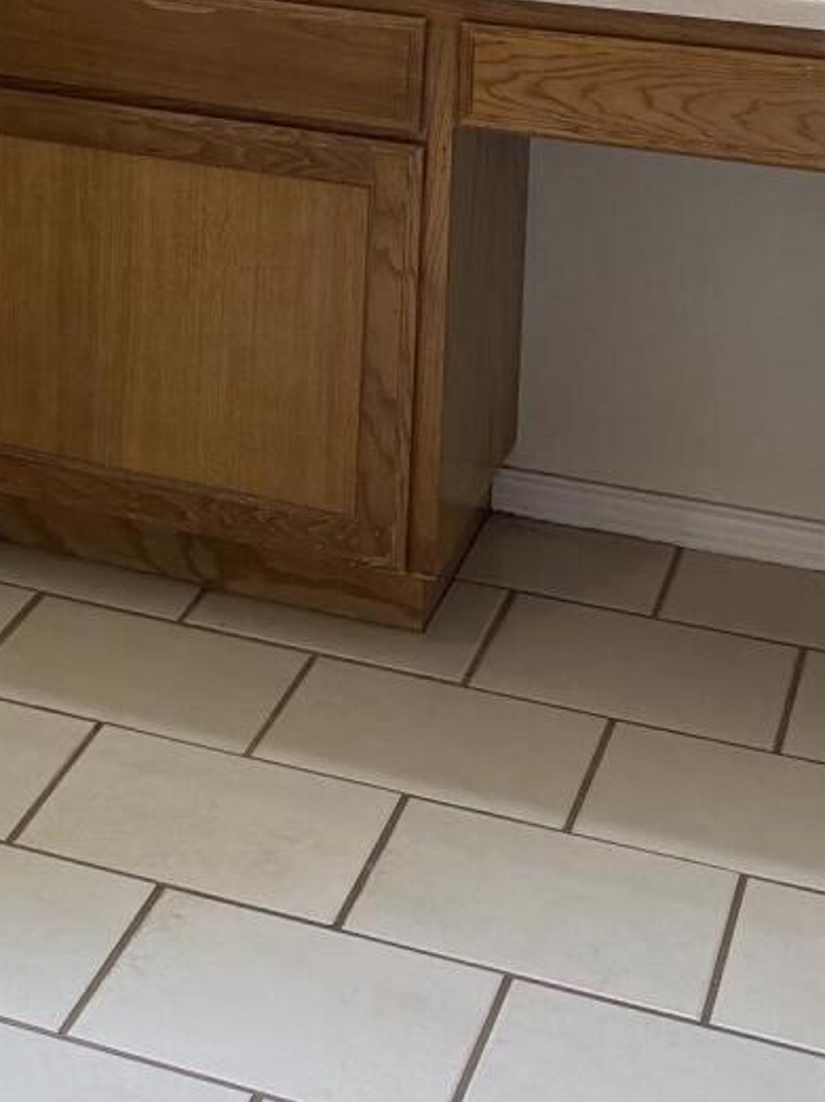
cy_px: -325
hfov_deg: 14.3
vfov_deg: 19.7
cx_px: -641
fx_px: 2926
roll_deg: -0.9
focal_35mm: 92
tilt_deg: -5.5
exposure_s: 1/138
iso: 200
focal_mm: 6.76
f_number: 1.78
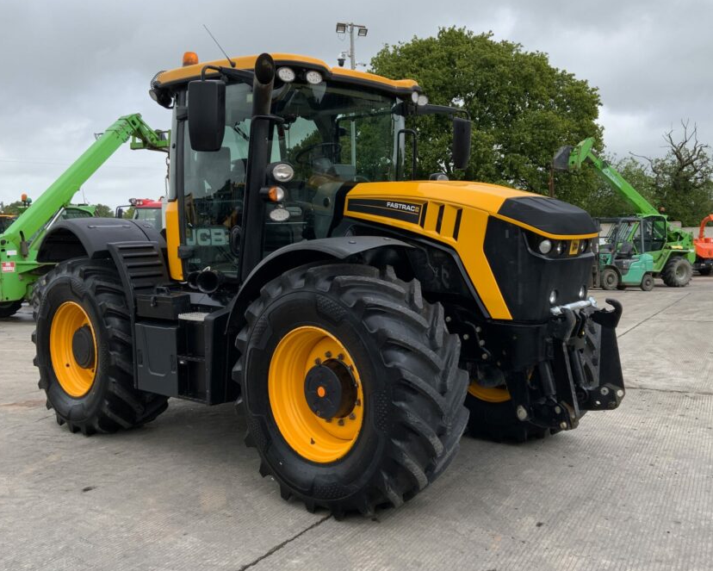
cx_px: 405
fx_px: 739
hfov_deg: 51.4
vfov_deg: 42.2
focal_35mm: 35
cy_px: 265
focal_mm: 3
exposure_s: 1/855
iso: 16
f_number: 1.8
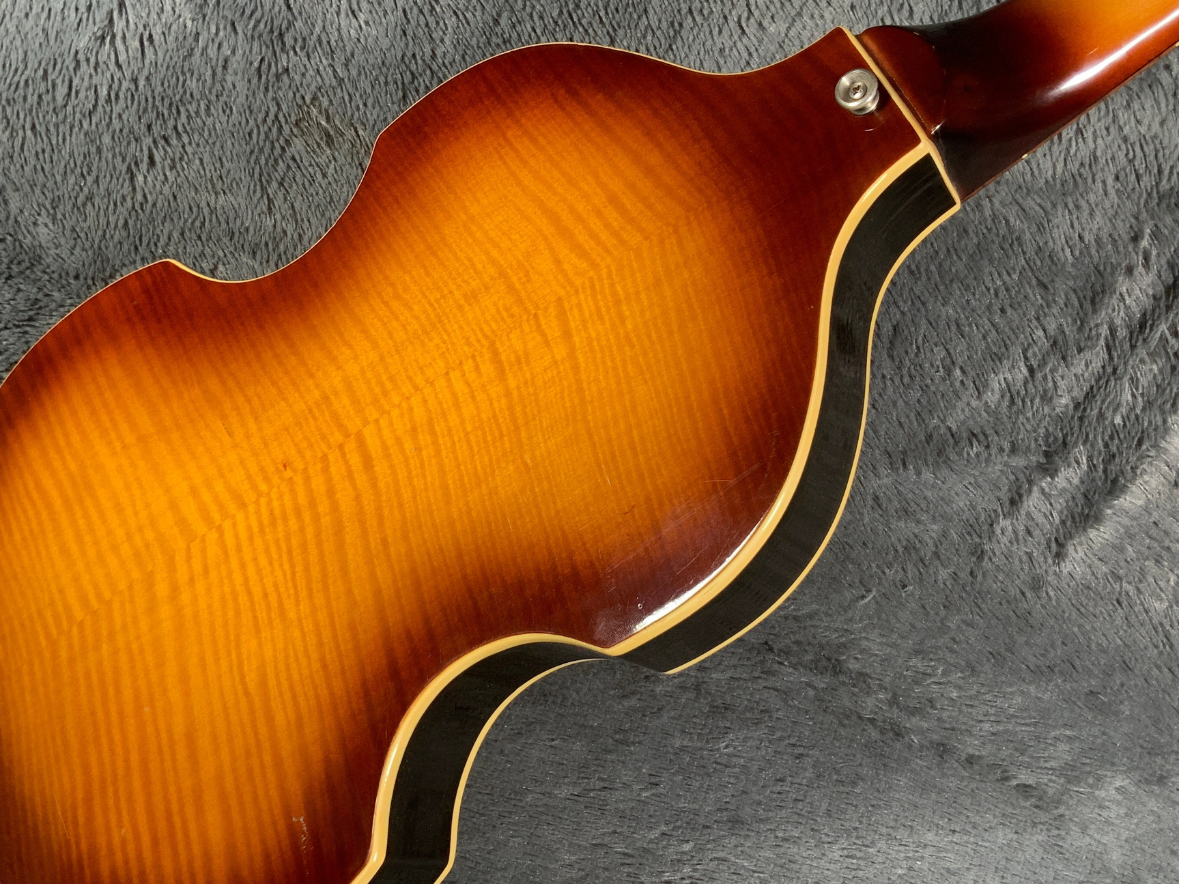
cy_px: 442
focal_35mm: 43
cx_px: 571
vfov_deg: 33.6
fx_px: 1464
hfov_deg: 43.8
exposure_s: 1/104
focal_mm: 3
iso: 40
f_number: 1.8
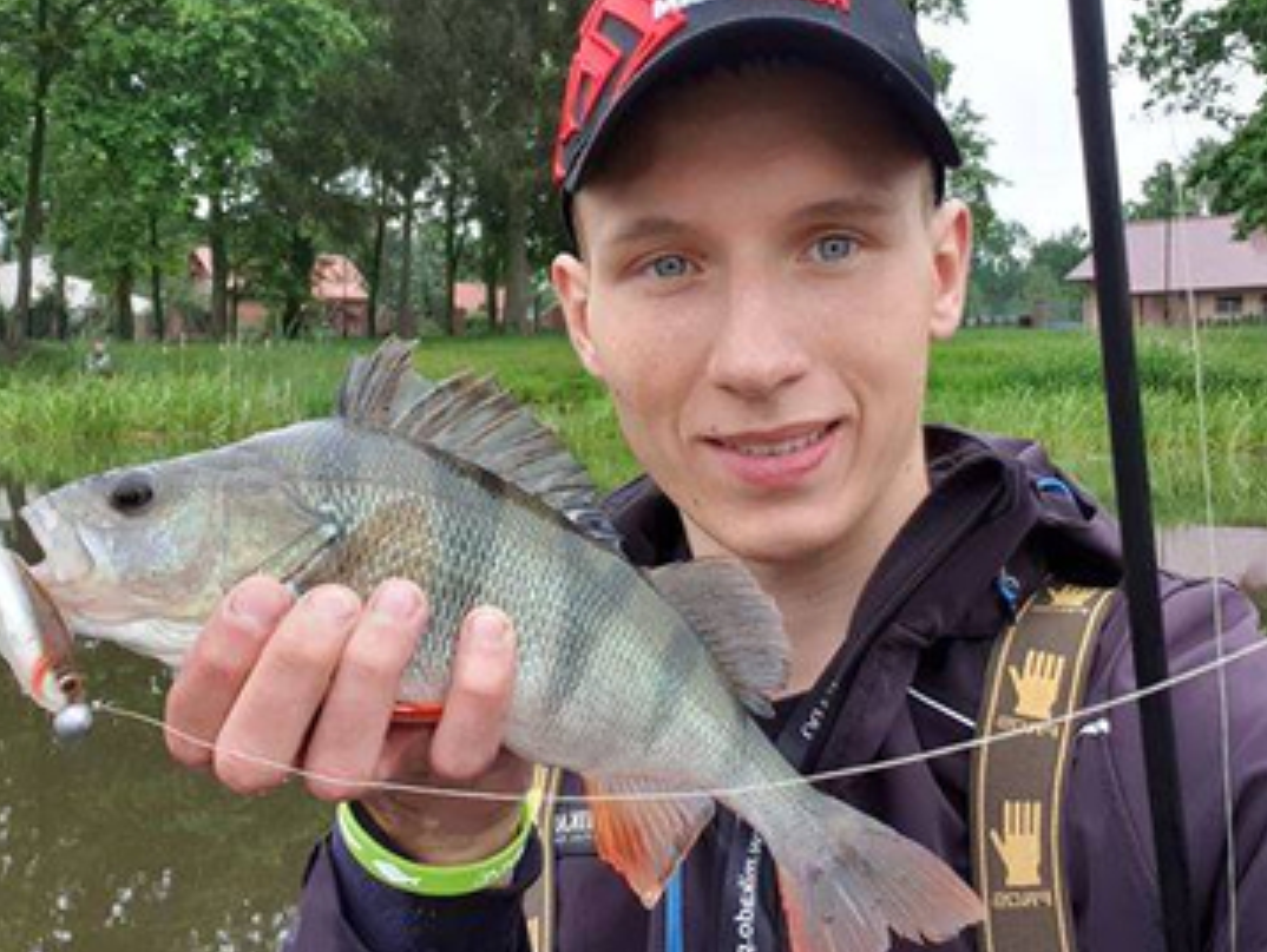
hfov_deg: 47.8
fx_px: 1428
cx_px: 644
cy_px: 425
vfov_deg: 36.8
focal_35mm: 39
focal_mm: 2.92
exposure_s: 1/100
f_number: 1.7
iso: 100
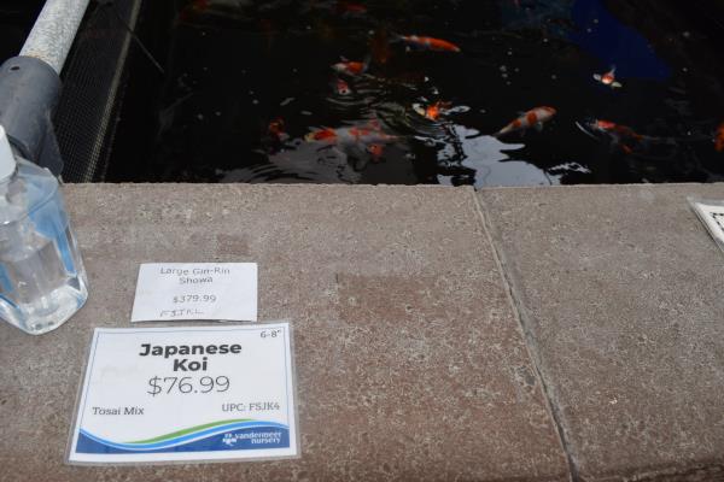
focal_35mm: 33
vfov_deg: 40.0
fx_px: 664
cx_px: 362
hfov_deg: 57.2
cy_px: 241
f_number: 8
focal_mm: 22
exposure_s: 1/200
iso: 100
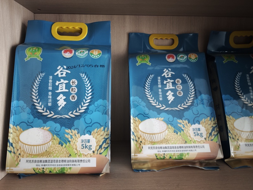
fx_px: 168
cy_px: 95
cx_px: 126
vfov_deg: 58.9
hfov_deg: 73.9
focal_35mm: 23
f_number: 1.62
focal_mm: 6.55
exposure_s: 1/34.4
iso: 800
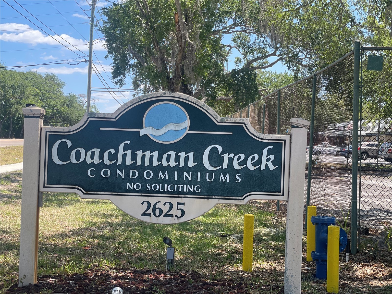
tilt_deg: -0.8
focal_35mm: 52
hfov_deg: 36.8
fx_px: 589
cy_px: 147
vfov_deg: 28.0
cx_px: 196
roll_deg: -0.4
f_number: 2
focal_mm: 6
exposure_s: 1/675
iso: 32
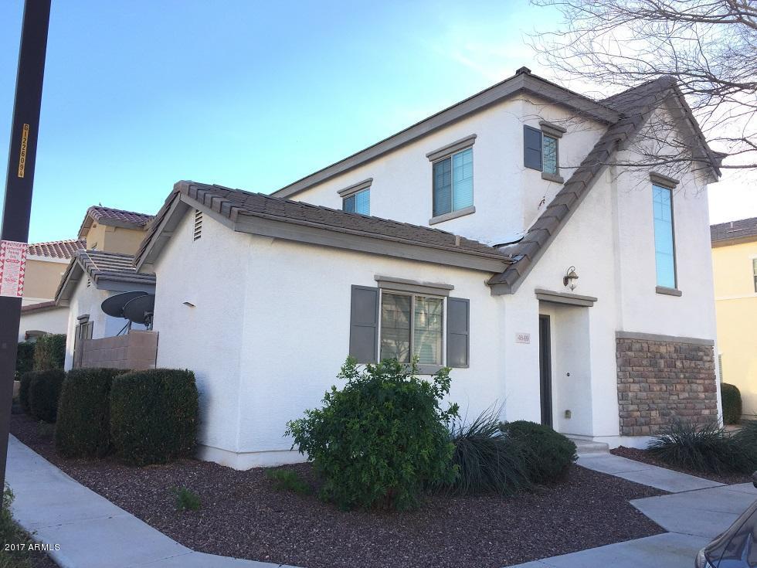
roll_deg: -1.5
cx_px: 378
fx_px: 634
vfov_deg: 48.2
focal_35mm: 29
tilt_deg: +7.6
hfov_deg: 61.7
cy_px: 284
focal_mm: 4.15
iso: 32
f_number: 2.2
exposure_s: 1/581
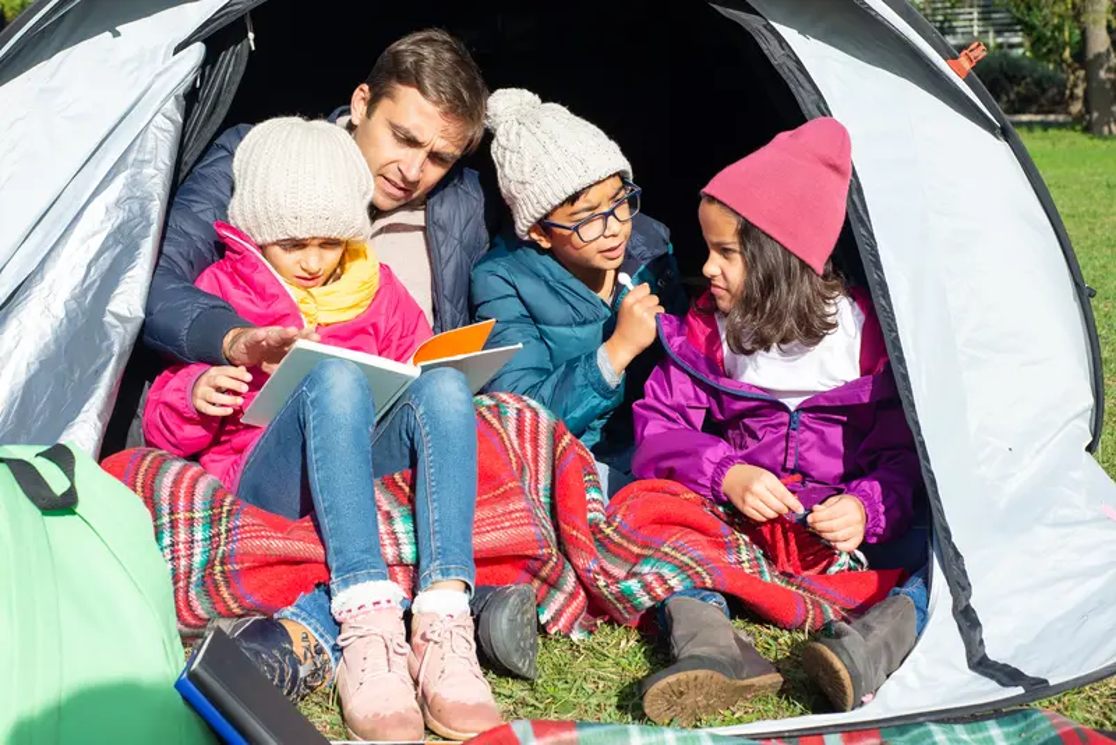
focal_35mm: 50
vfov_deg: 27.0
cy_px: 372
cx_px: 558
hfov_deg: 39.6
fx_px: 1550
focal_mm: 50
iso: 320
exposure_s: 1/1000
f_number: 8
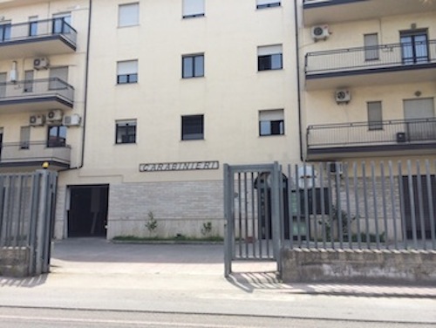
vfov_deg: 46.9
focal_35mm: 30
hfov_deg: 59.9
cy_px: 164
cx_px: 218
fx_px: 378
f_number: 2.2
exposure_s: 1/1368
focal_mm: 4.12
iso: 32
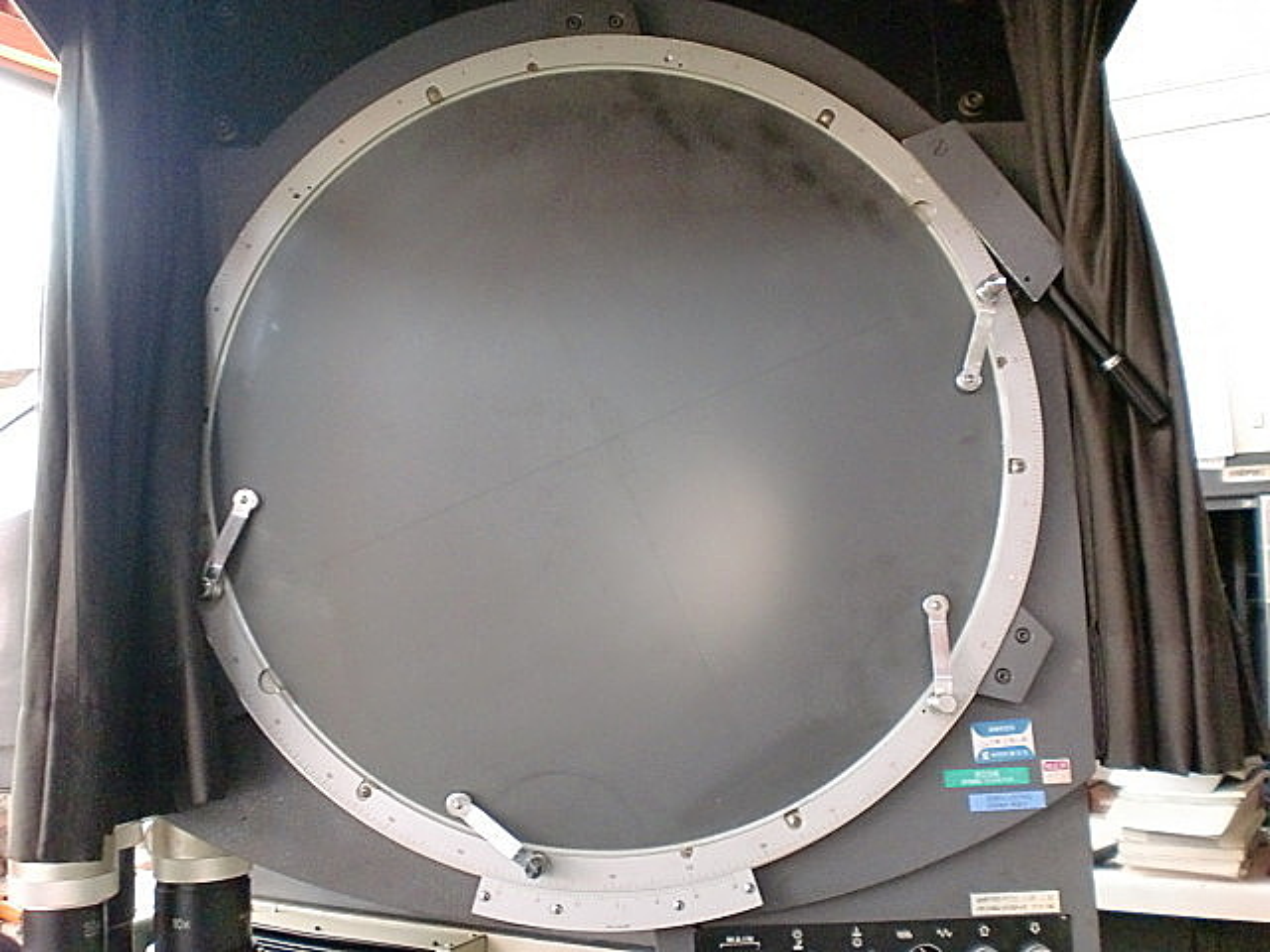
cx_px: 635
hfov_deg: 52.6
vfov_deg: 40.7
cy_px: 476
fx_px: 1284
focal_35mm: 35
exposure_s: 1/60
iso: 500
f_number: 3.1
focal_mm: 6.3
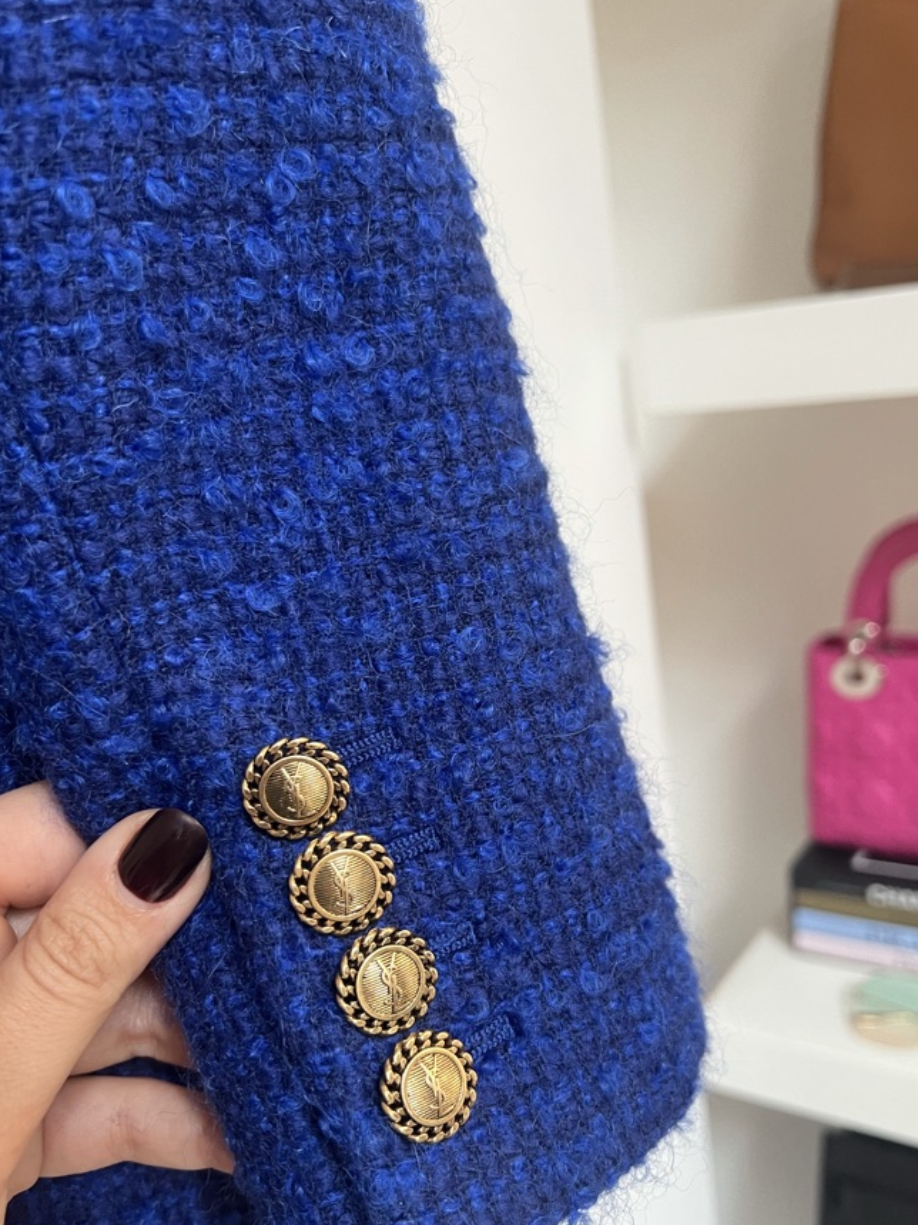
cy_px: 693
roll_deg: +9.4
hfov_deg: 45.4
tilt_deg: -16.2
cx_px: 489
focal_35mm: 31
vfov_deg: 58.2
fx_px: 1096
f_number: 1.5
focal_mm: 5.7
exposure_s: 1/95
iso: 125
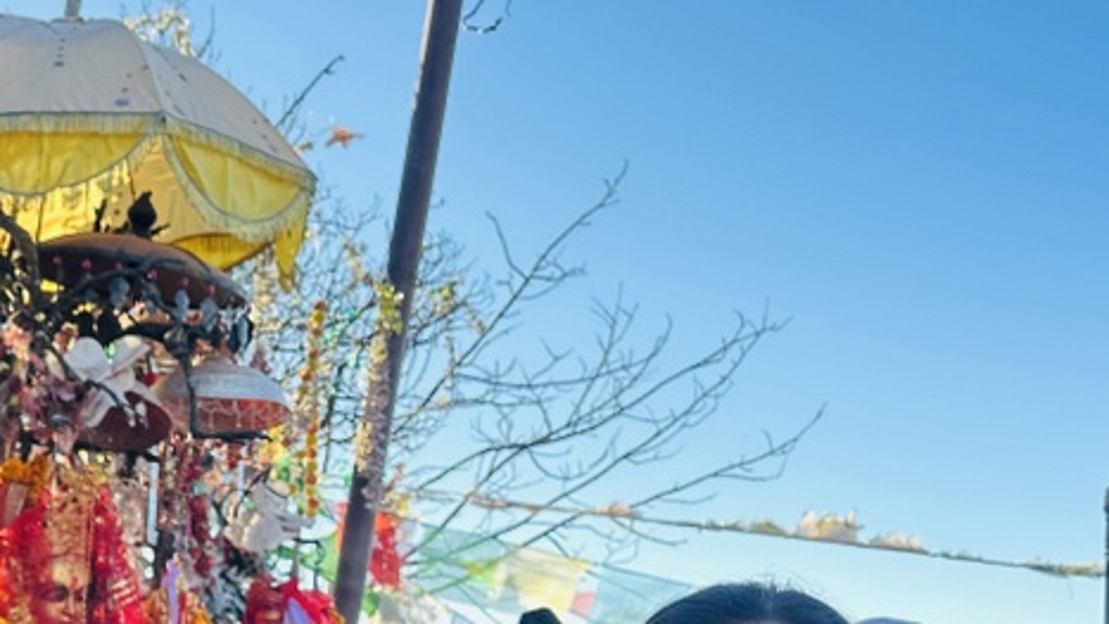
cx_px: 123
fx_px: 1647
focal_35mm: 56
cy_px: 754
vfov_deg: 20.1
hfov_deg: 35.2
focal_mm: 6.86
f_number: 1.78
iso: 80
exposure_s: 1/450
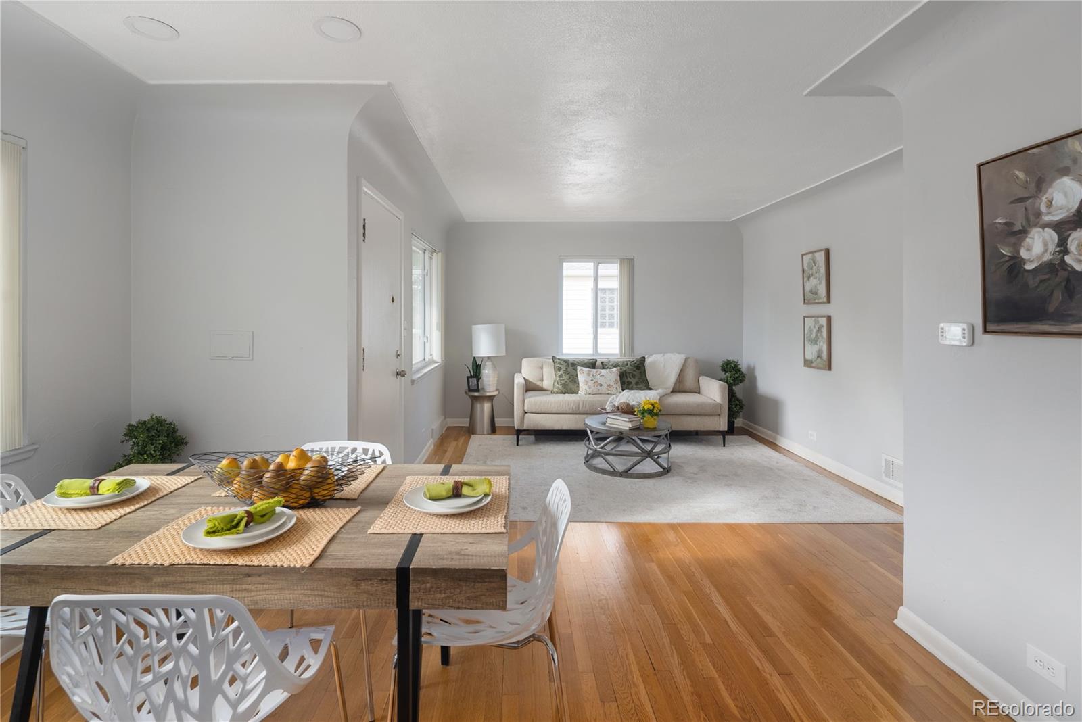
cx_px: 541
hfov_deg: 93.3
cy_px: 361
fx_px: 511
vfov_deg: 70.5
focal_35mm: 17
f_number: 8
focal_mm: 17
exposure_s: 1/2.5
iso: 400
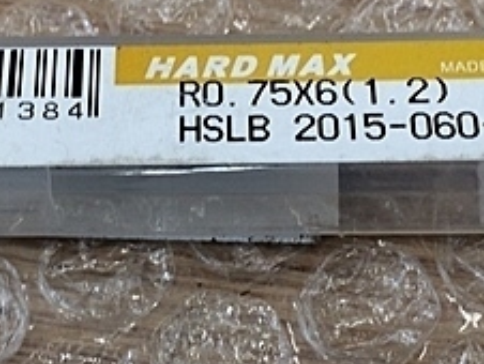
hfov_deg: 23.8
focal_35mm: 82
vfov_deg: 18.0
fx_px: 1148
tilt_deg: -64.6
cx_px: 188
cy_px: 141
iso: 32
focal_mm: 4.15
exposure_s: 1/30
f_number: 2.2
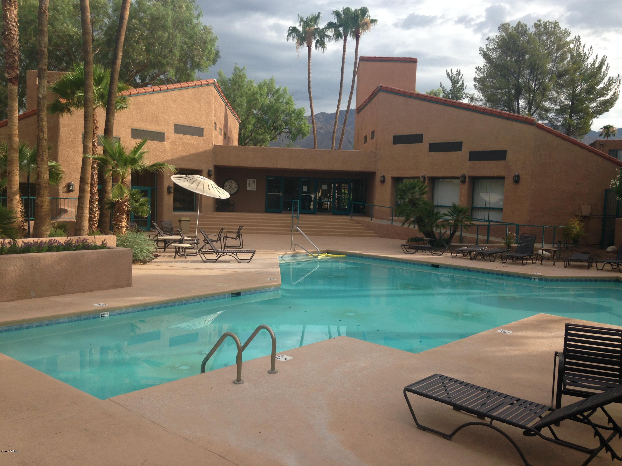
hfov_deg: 55.4
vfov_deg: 42.9
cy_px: 233
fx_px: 593
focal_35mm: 33
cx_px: 311
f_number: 2.4
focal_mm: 4.12
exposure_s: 1/749
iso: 50
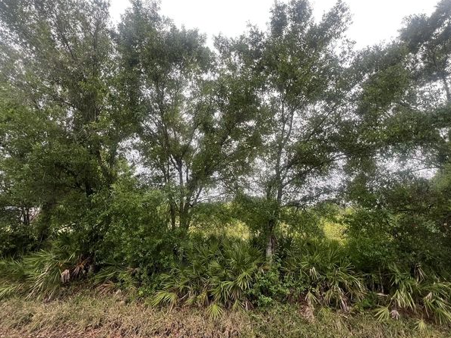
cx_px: 229
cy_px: 178
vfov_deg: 85.6
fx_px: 182
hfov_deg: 102.0
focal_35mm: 14
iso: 80
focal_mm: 1.57
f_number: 1.8
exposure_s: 1/99
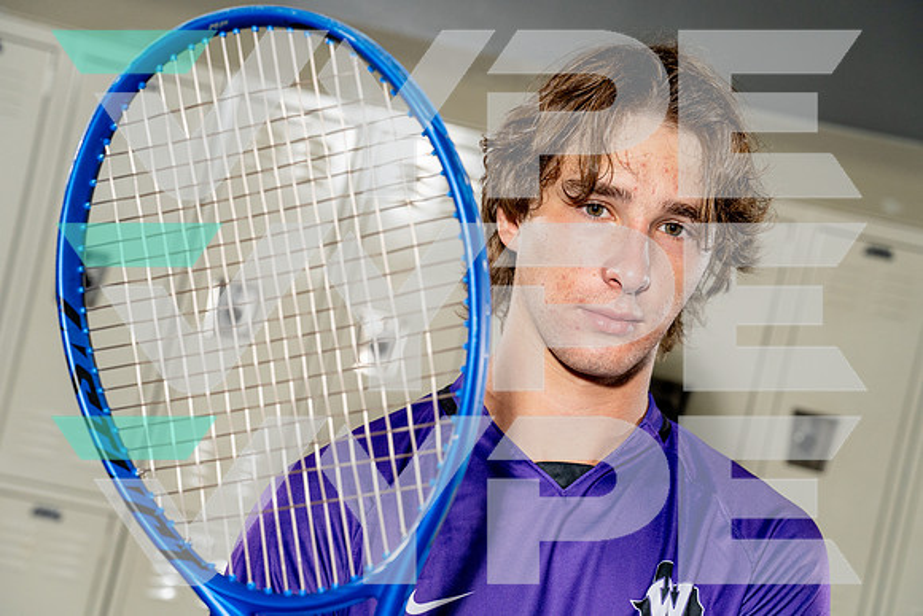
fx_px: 1795
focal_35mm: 70
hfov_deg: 28.8
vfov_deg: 19.5
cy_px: 308
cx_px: 462
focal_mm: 70
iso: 1250
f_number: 5.6
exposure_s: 1/250
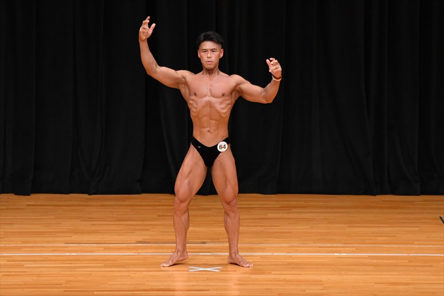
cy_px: 148
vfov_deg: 5.1
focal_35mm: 270
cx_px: 222
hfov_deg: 7.6
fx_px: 3328
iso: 3200
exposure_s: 1/400
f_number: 5.6
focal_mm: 180
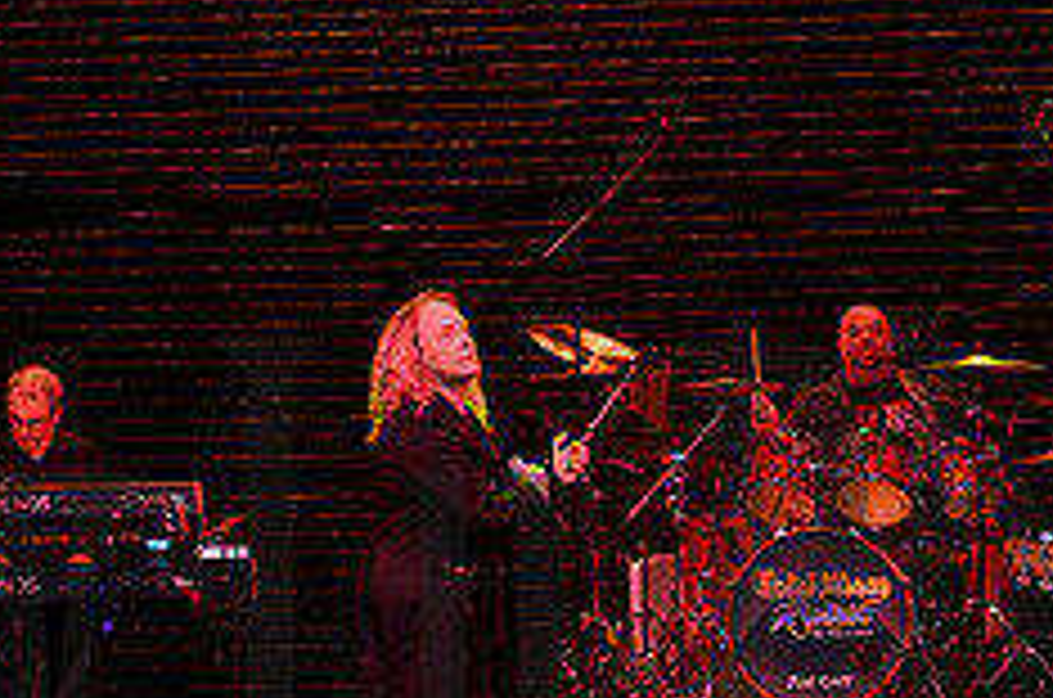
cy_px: 635
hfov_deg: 13.8
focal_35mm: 149
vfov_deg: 9.1
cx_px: 522
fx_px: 4349
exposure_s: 1/125
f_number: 5.6
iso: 6400
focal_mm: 60
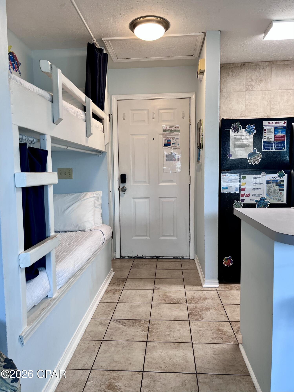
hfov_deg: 53.0
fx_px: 295
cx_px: 147
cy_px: 196
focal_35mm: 26
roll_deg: +0.2
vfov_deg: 67.3
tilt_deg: -3.4
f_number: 1.5
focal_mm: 5.7
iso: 125
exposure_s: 1/120
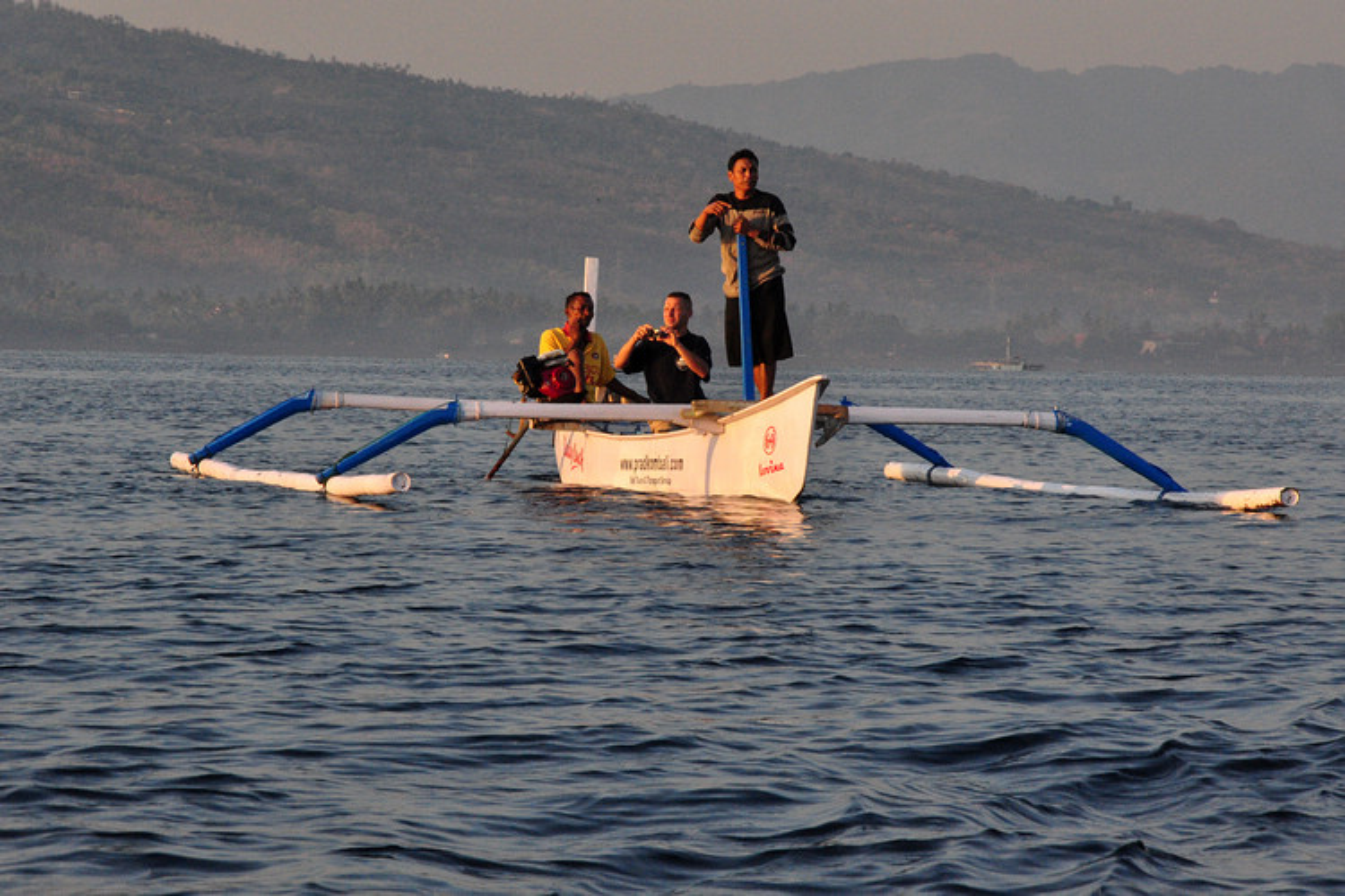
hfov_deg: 13.0
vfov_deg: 8.7
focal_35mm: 158
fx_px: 5884
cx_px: 672
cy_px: 448
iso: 1600
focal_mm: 105
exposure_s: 1/500
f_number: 16
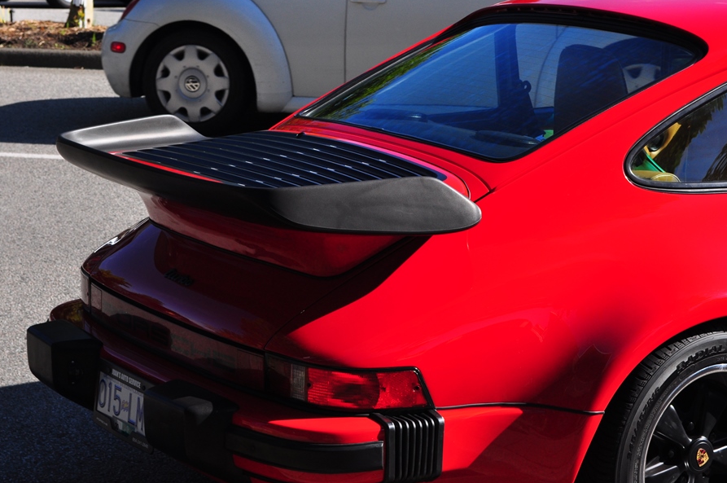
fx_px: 1907
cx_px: 371
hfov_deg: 21.6
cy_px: 215
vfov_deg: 14.4
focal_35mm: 95
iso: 320
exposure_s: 1/400
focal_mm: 55
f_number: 10
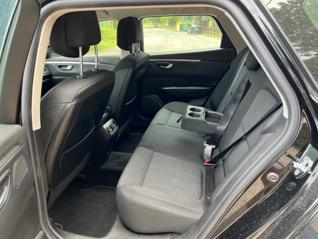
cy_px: 120
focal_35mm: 26
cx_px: 159
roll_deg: -0.2
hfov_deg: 67.3
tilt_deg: -24.0
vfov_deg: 53.1
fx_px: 239
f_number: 1.5
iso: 100
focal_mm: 5.7
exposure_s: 1/121
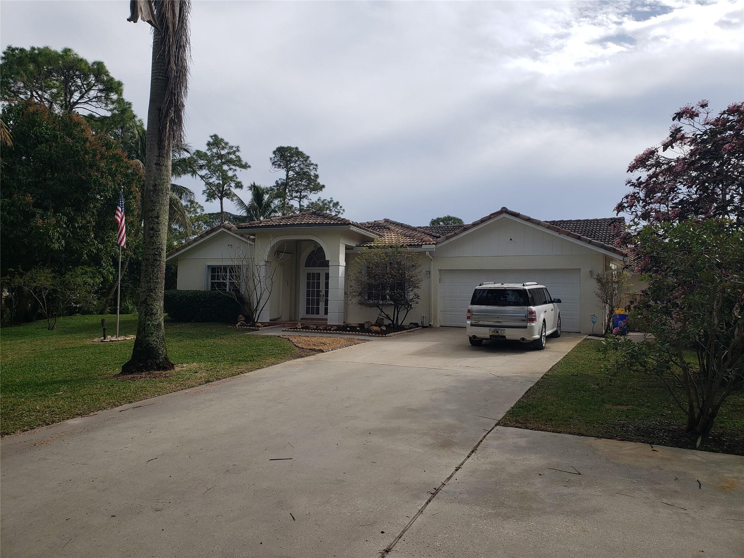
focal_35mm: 26
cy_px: 279
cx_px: 372
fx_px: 559
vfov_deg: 53.1
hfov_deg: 67.3
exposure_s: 1/1814
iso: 50
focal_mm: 4.3
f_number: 2.4
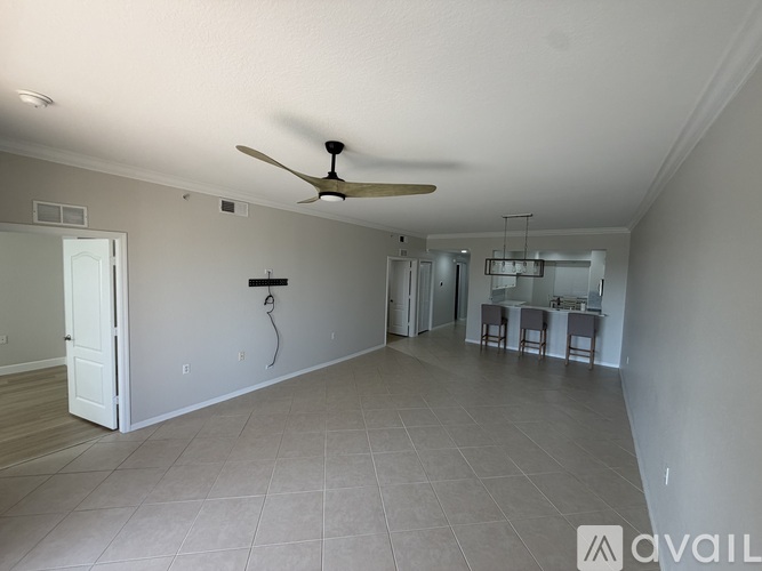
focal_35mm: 14
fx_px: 308
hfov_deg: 102.1
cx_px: 381
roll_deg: -1.8
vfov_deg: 85.7
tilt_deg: -4.3
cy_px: 286
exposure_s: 1/120
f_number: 2.2
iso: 125
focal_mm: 2.22
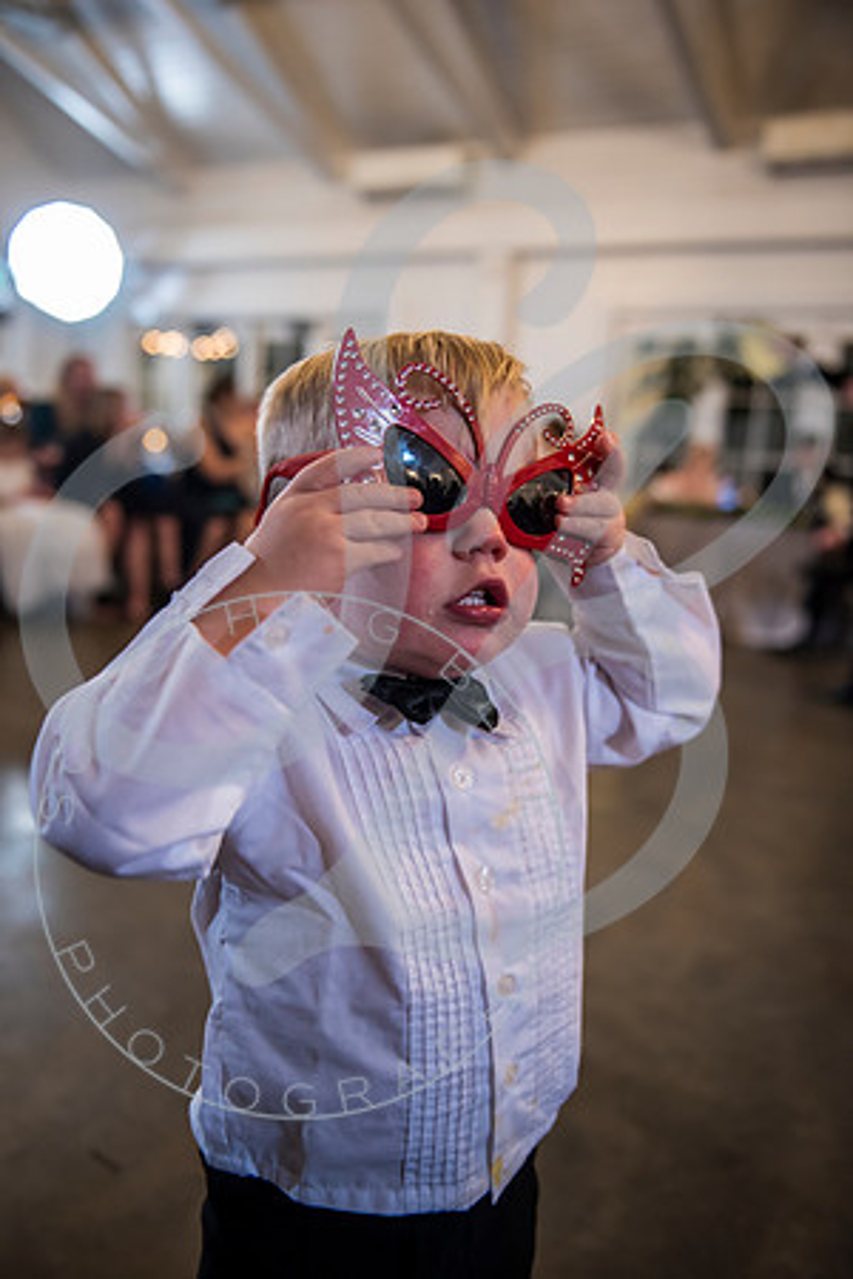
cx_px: 426
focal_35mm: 32
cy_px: 640
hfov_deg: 41.1
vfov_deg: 58.7
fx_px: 1137
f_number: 2.8
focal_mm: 32
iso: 1600
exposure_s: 1/125
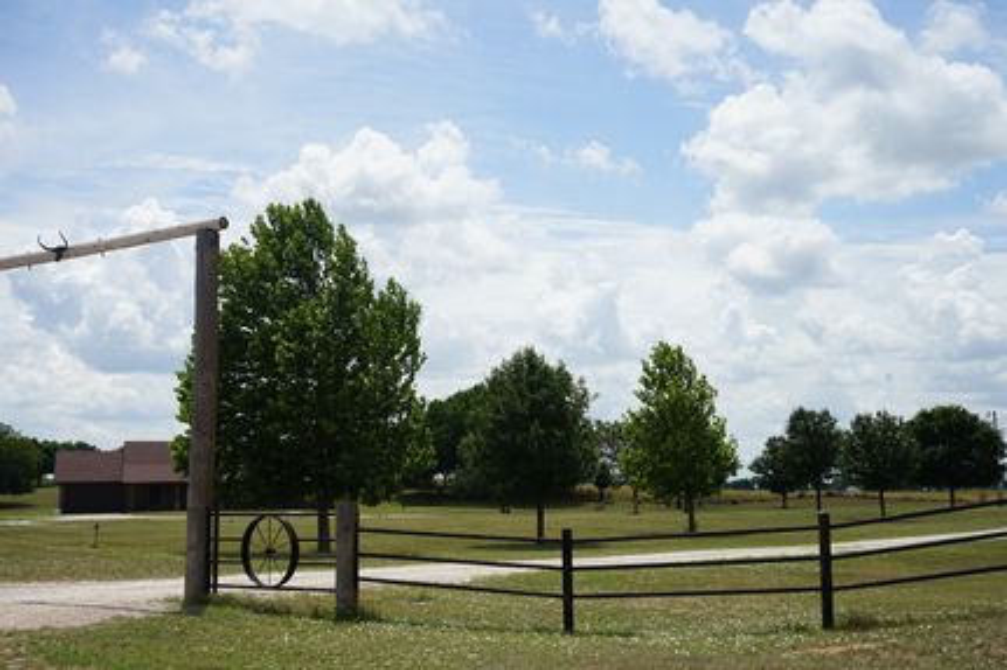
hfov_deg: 41.9
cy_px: 335
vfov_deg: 28.6
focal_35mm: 47
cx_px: 504
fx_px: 1314
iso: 100
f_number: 11
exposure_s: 1/200
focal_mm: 47
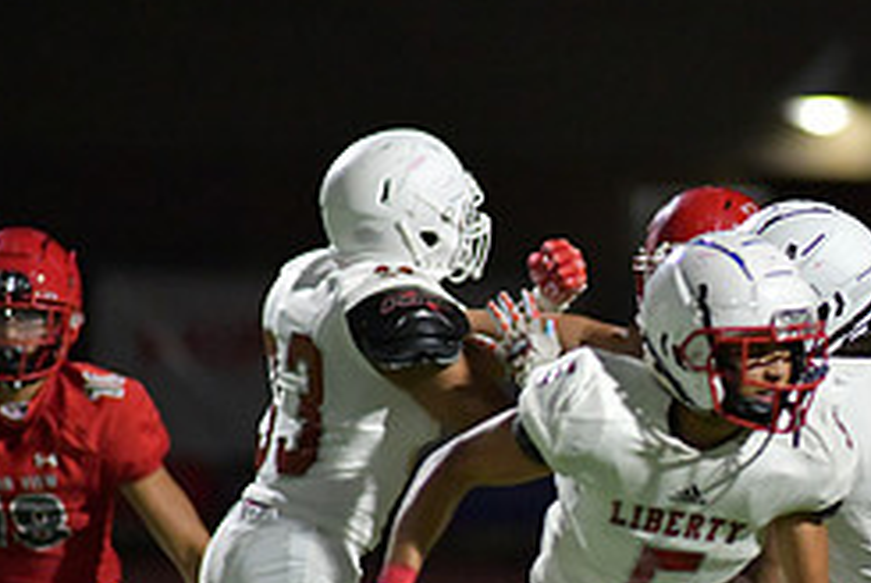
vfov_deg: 1.9
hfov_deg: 2.9
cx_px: 807
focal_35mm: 710
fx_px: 17198
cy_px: 496
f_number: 4
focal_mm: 300
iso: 6400
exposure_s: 1/1250
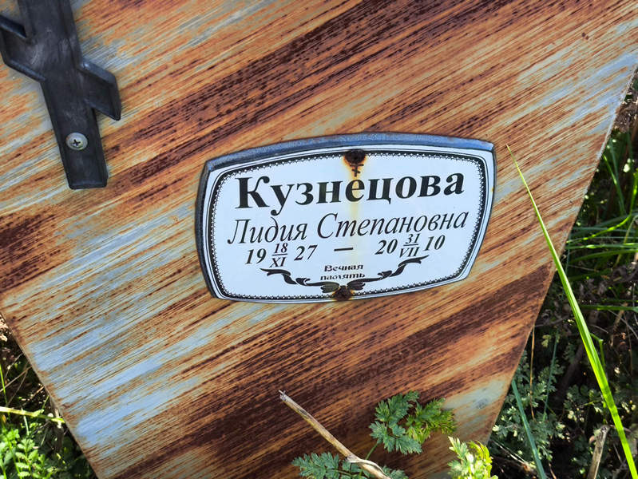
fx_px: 922
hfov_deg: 38.2
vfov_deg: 29.1
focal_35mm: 50
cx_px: 319
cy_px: 240
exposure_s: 1/129
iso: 50
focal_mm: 4.71
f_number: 1.7
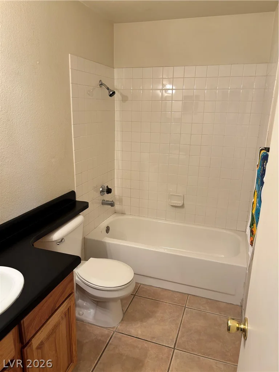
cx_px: 140
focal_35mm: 26
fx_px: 279
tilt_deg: -15.5
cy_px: 186
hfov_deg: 53.1
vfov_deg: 67.3
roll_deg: -1.3
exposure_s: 1/60
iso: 100
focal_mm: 5.96
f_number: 1.6
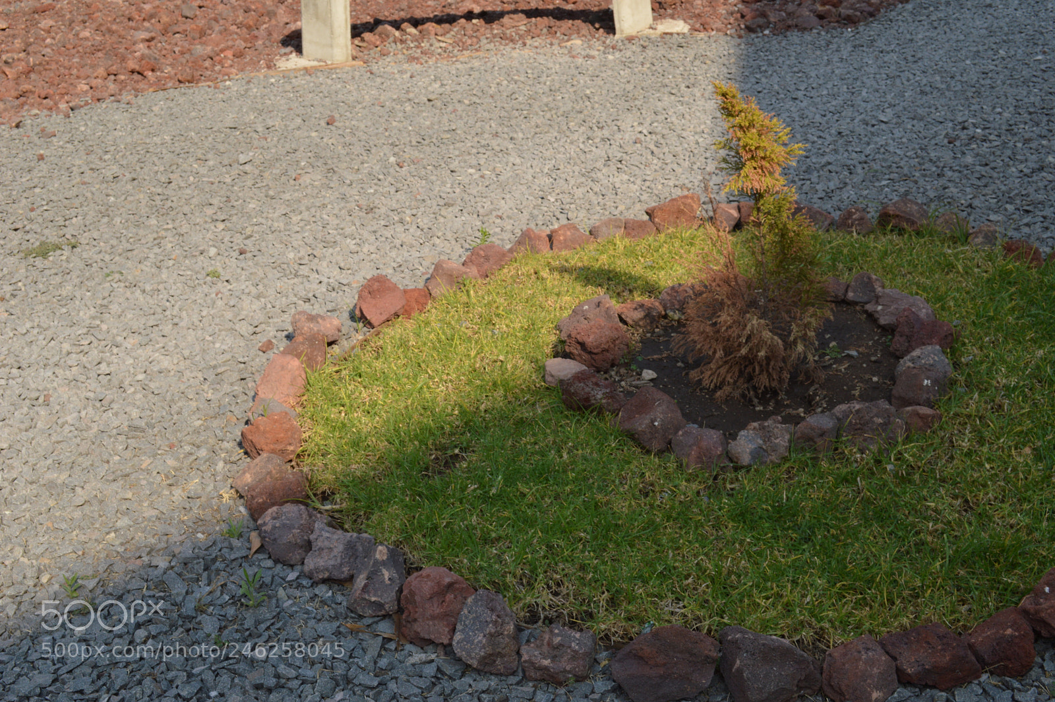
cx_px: 528
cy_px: 351
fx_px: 1274
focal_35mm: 44
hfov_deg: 45.0
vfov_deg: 30.8
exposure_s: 1/160
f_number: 11
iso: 200
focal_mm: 29
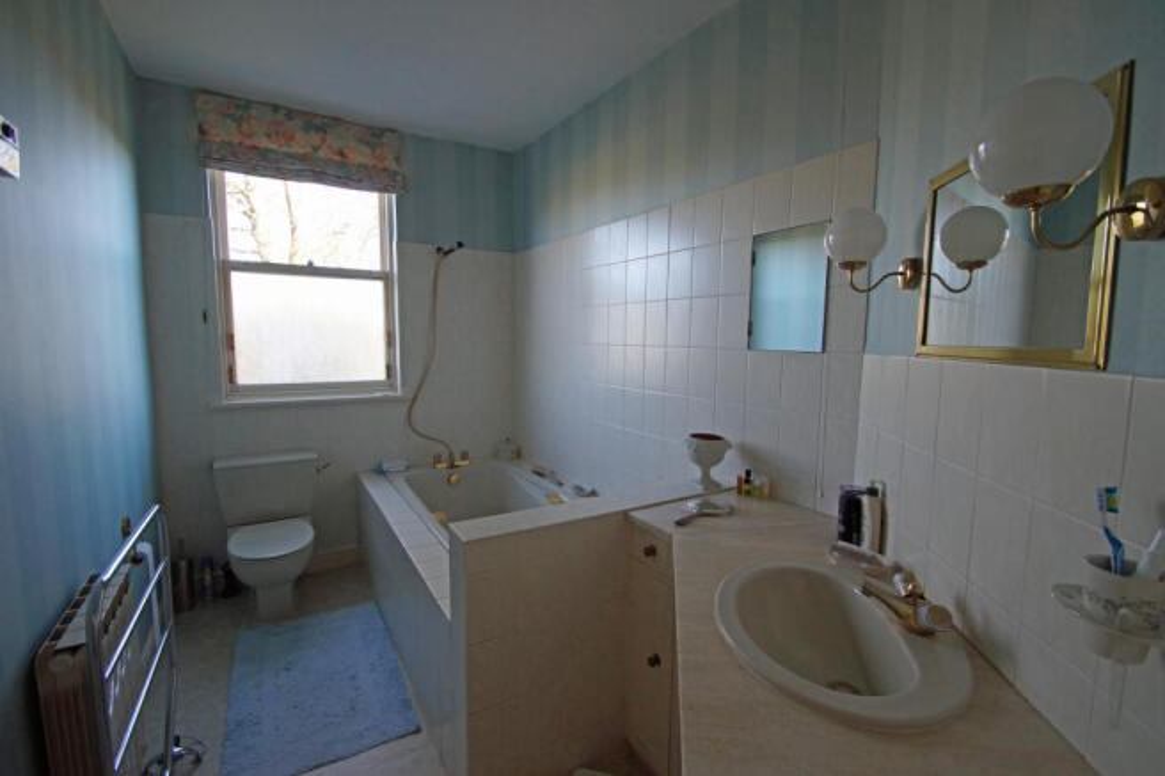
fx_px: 485
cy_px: 388
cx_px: 582
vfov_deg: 77.3
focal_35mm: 15
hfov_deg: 100.4
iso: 640
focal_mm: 10
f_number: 4
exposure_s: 1/160
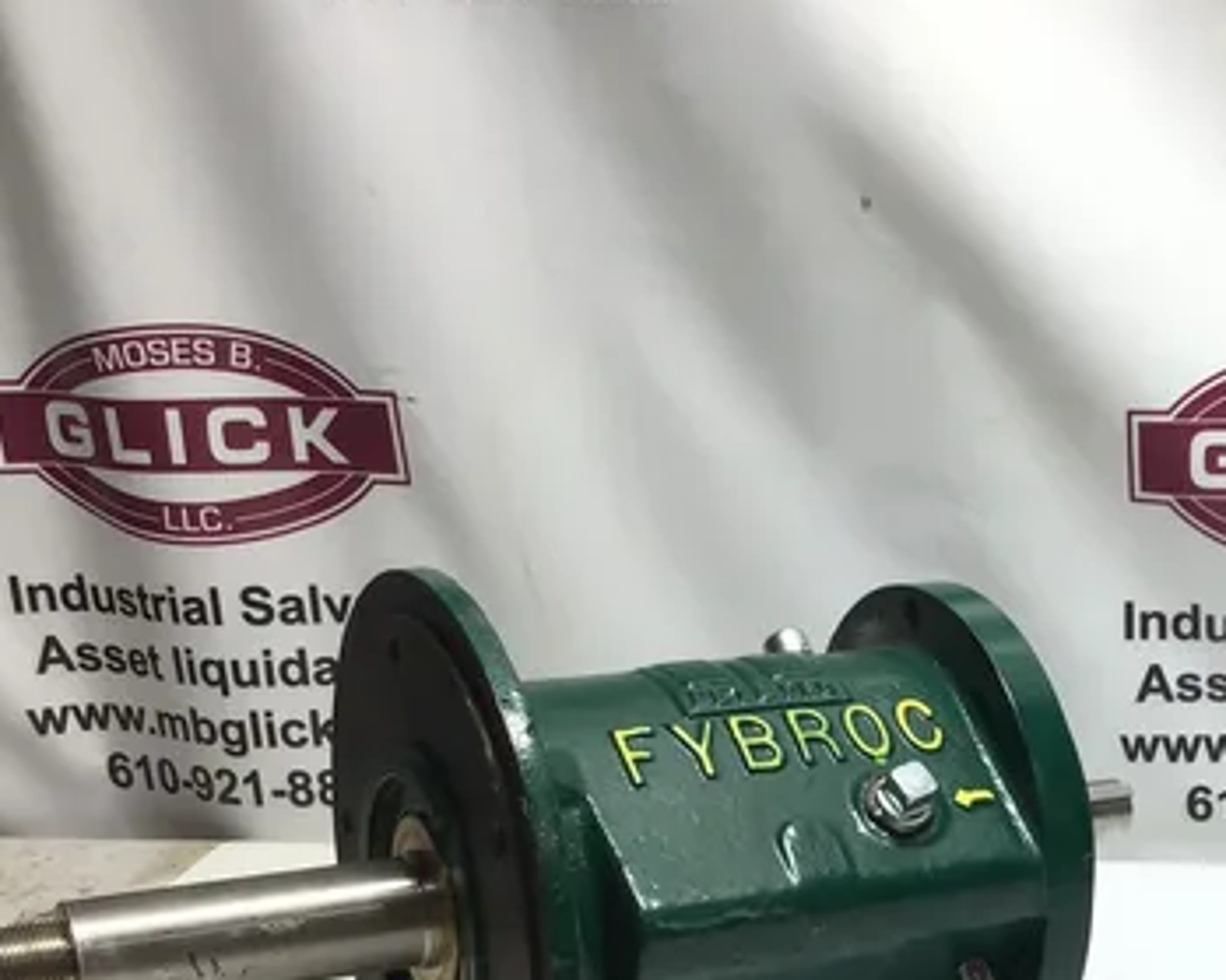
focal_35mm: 65
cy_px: 869
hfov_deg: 27.9
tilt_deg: -22.8
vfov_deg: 22.9
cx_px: 1149
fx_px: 2358
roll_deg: +0.4
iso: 25
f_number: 2.4
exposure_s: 1/120
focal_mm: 3.3
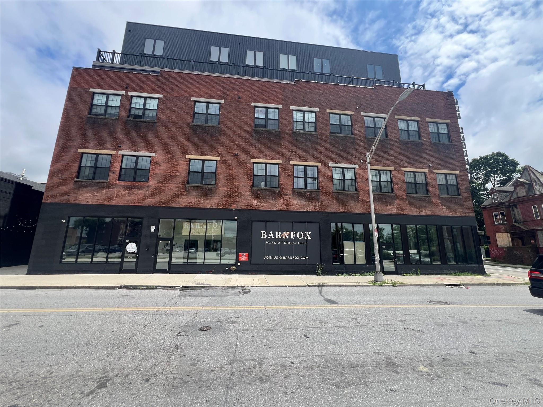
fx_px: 204
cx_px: 272
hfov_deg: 106.2
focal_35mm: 13
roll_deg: -0.4
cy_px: 204
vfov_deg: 89.9
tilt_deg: +11.5
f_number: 1.8
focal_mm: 1.57
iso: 32
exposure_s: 1/1119
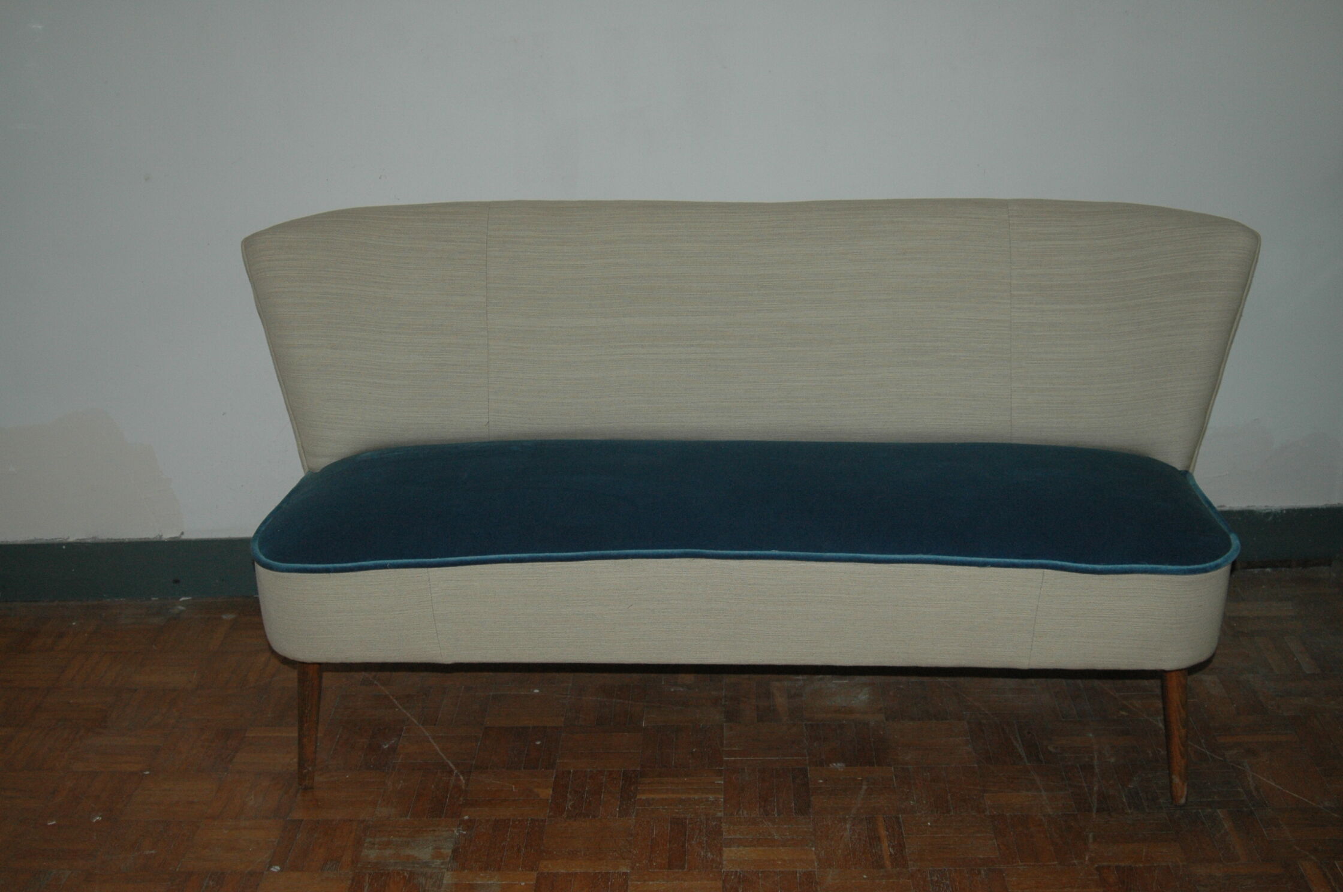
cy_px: 446
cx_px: 672
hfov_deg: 46.4
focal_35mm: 42
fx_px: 1565
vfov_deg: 31.8
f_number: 3.5
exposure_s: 1/60
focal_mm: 28
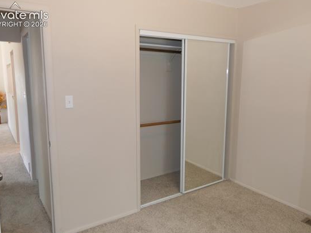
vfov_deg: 51.3
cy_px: 116
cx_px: 161
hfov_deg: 65.3
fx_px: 243
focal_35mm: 27
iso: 640
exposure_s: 1/125
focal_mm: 8.8
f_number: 2.8
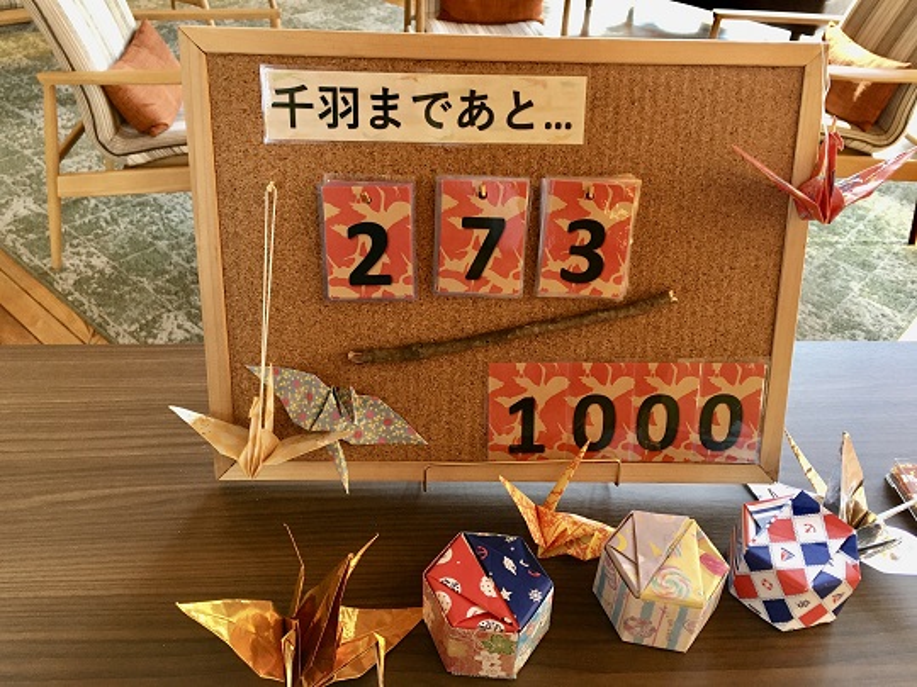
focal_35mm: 29
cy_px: 344
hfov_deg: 61.7
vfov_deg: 48.2
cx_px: 458
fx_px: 768
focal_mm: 4.15
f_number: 2.2
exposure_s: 1/30
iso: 125
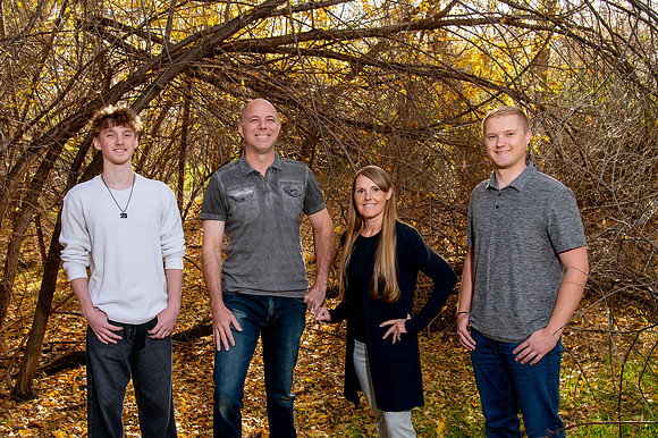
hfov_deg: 45.7
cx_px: 290
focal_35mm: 43
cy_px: 261
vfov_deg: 31.3
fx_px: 780
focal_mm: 34
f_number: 6.3
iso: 200
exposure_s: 1/125
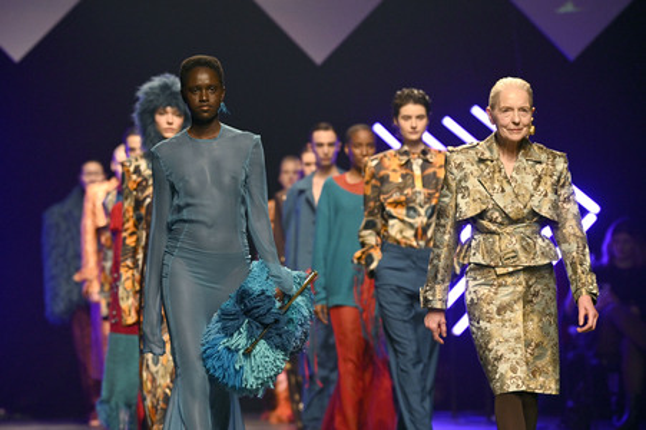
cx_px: 323
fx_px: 3586
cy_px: 215
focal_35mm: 200
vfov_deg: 6.9
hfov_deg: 10.3
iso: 5000
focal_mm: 200
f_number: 5
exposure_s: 1/1000
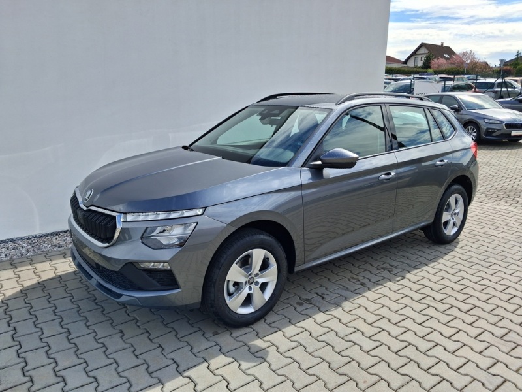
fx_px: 407
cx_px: 261
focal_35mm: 27
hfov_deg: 65.3
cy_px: 196
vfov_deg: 51.4
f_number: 1.8
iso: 20
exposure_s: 1/691
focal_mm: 4
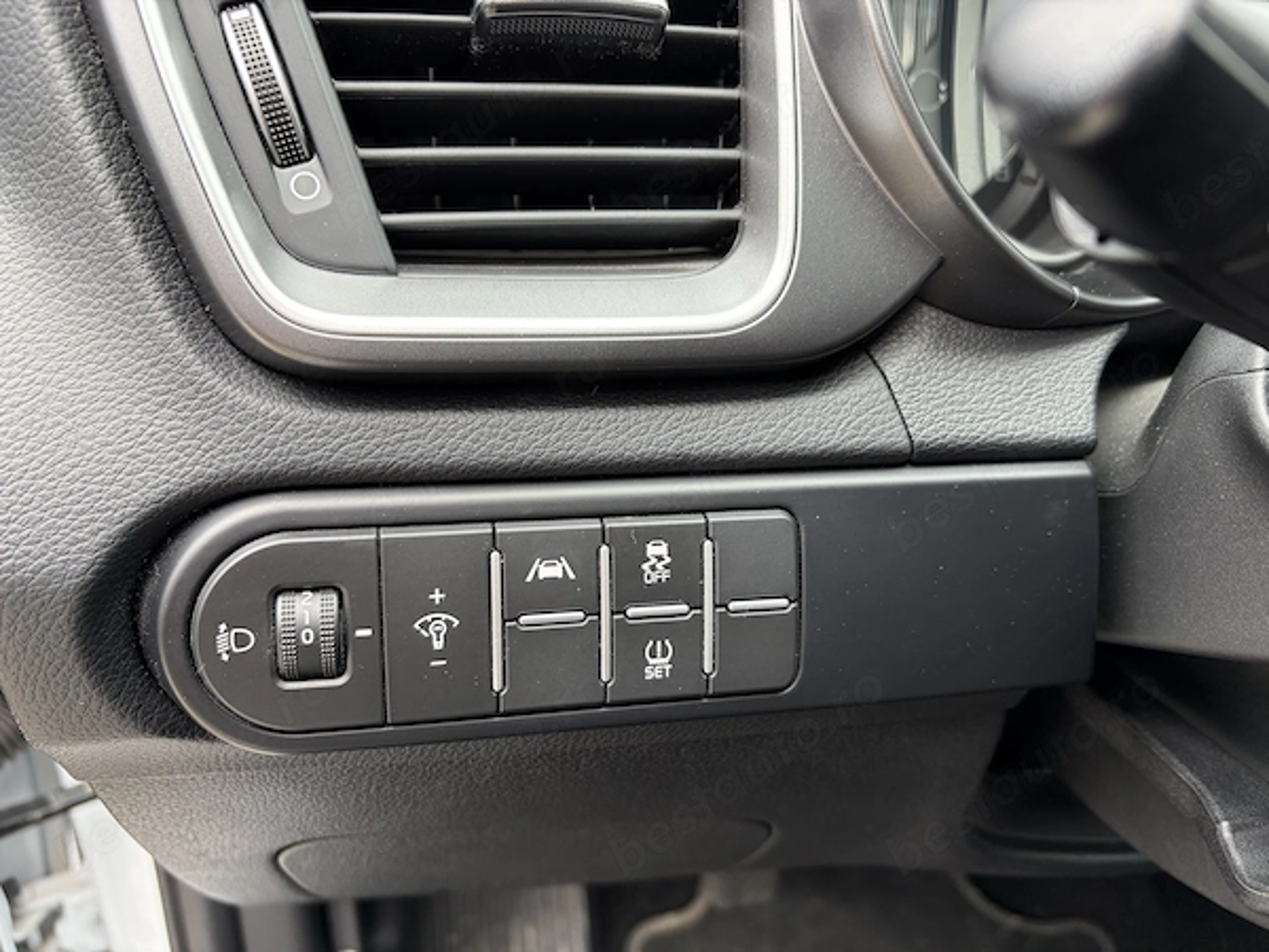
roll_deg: -1.3
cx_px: 634
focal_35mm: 26
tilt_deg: -22.6
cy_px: 476
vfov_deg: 53.1
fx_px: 953
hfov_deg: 67.3
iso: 100
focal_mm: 5.96
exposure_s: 1/126
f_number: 1.6
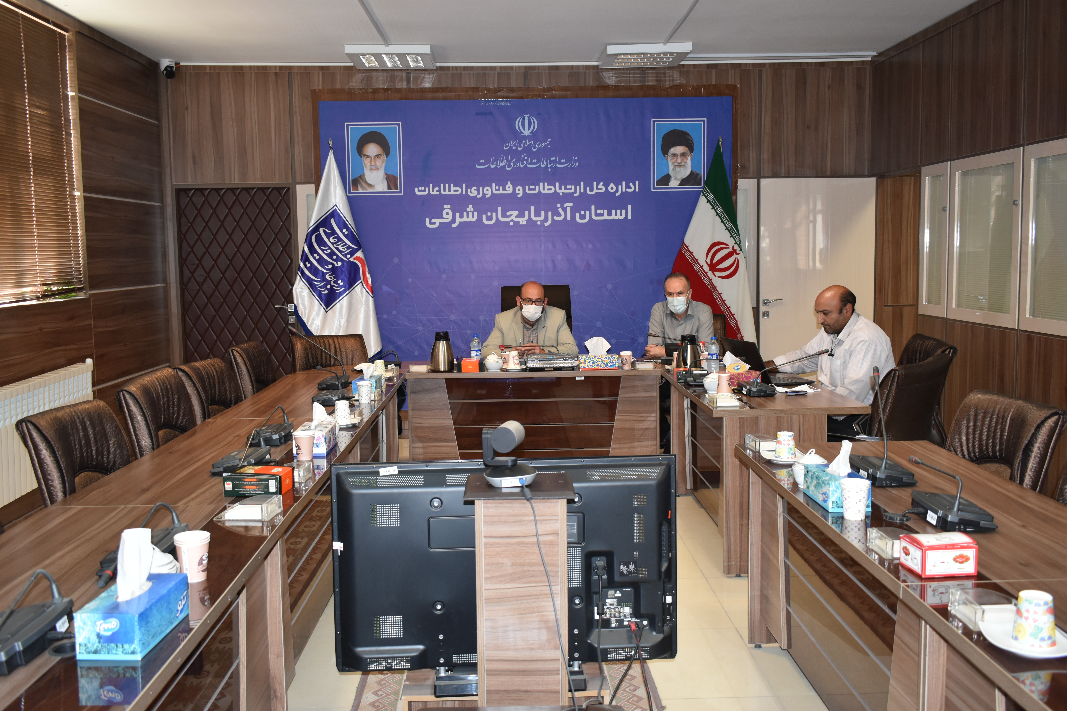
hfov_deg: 57.2
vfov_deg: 40.0
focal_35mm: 33
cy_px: 356
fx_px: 978
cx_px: 534
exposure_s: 1/60
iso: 800
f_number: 4
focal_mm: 22
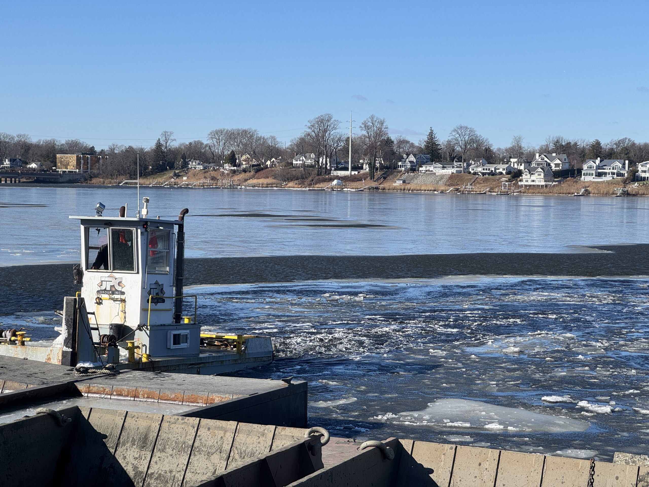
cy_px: 244
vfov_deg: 19.1
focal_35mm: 77
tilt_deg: -4.1
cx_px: 324
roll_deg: -1.3
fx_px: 1444
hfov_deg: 25.3
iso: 25
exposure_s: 1/803
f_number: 2.8
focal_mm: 9
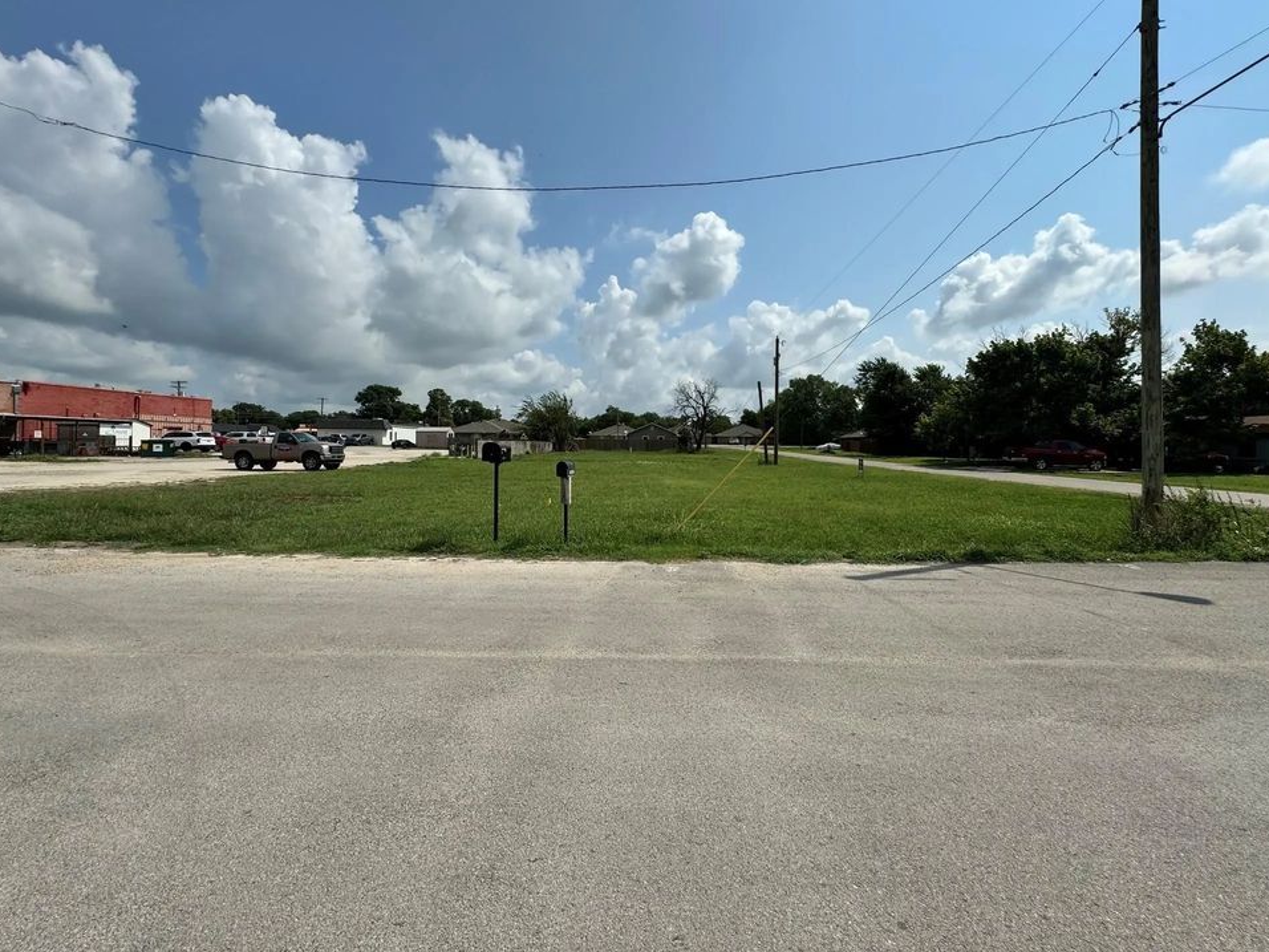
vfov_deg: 81.6
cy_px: 445
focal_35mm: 15
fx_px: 550
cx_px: 650
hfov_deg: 98.2
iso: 50
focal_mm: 2.22
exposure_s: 1/4630
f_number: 2.2
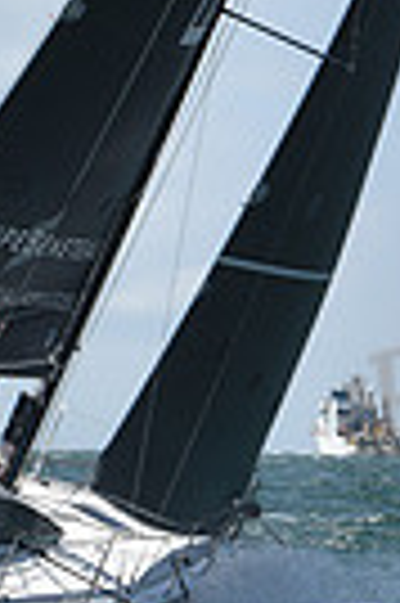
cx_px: 137
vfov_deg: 6.7
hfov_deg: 4.5
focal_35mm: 304
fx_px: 5079
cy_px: -302
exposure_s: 1/1250
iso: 250
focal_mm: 70
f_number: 8
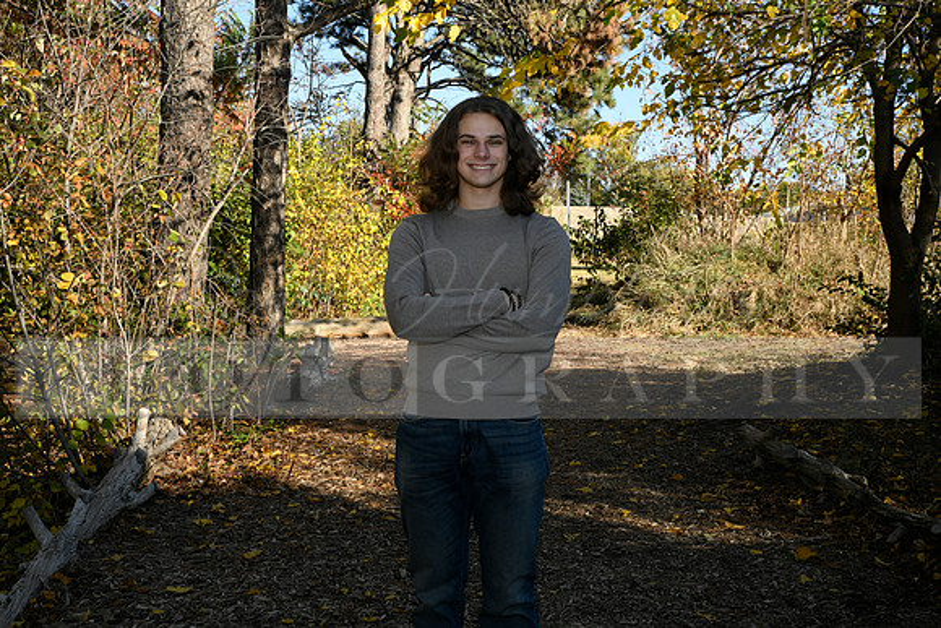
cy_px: 314
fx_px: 1255
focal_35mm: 48
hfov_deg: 41.1
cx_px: 470
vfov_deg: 28.1
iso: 1600
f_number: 20
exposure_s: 1/250
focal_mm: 48
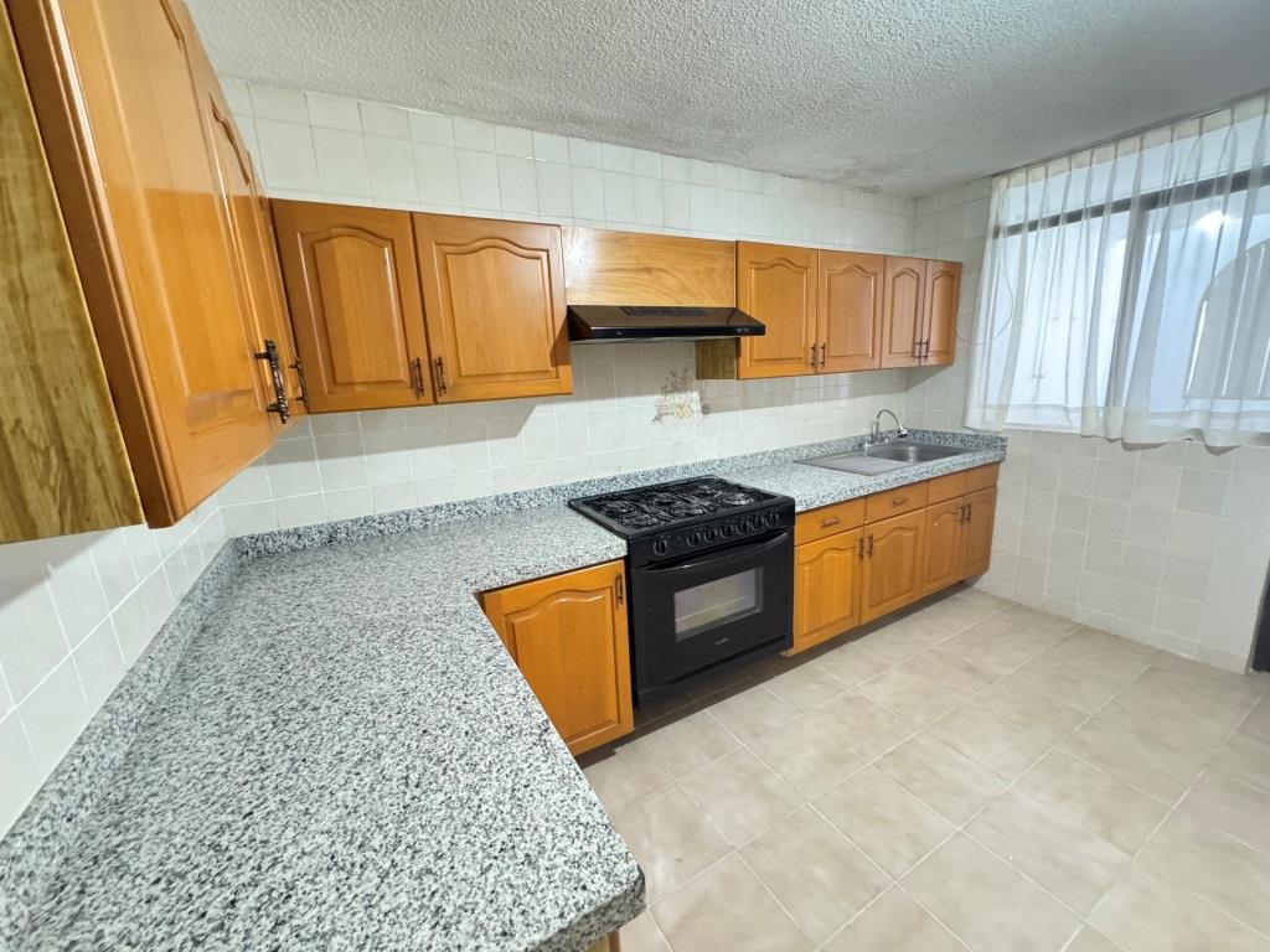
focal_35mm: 14
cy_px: 476
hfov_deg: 102.1
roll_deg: +3.9
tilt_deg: -12.6
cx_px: 635
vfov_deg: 85.7
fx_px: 514
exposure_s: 1/40
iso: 1000
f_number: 2.2
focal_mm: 2.22
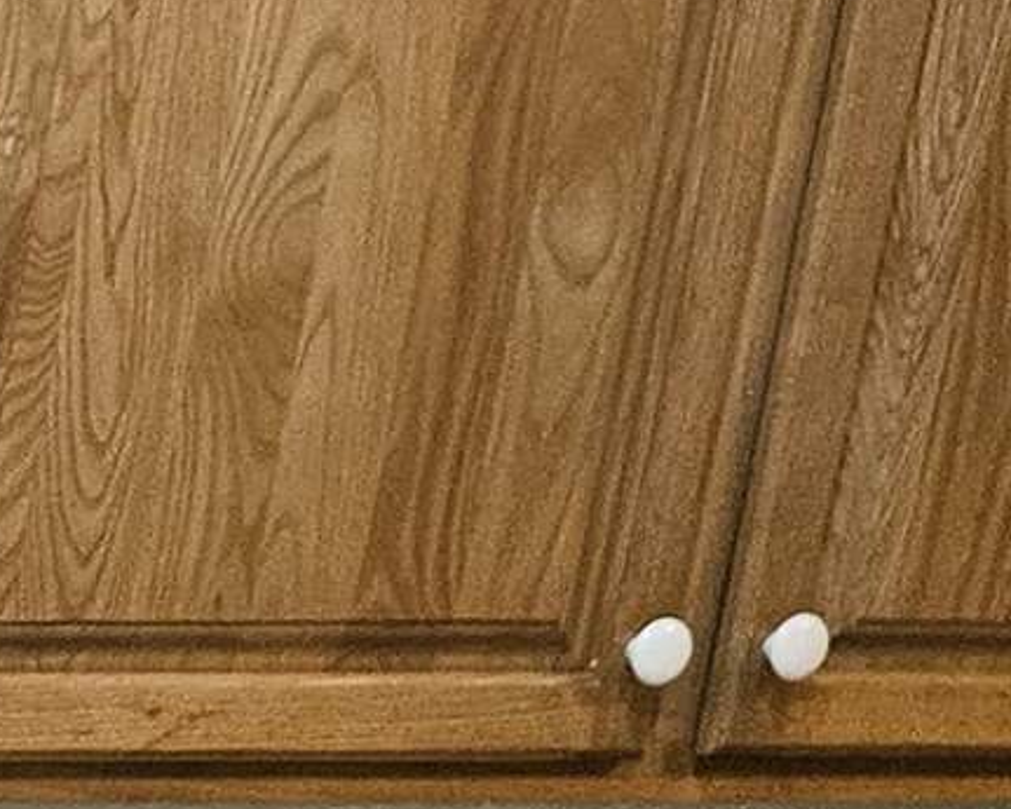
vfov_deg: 8.6
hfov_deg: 9.4
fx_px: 4789
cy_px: 2064
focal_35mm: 160
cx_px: -2062
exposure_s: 1/120
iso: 400
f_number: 1.8
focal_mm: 5.4
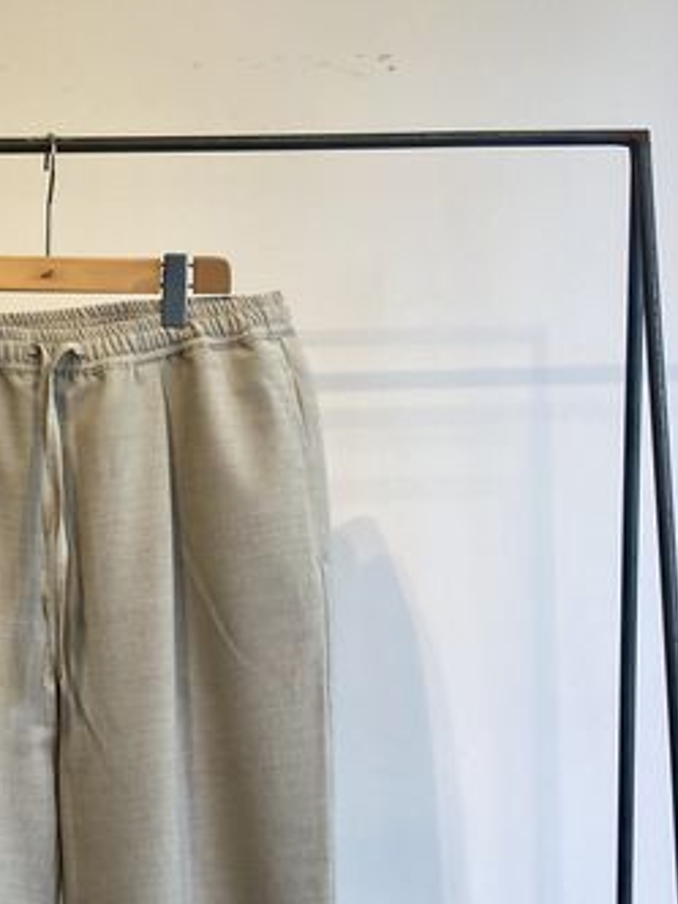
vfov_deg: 25.7
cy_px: 430
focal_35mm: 76
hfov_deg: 19.0
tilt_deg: +4.3
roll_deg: +0.6
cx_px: 45
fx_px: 1985
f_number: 1.8
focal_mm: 3.99
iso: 32
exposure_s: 1/100
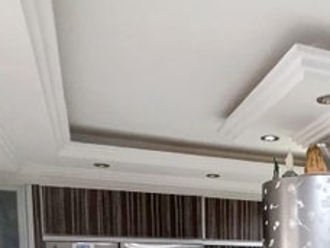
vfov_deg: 27.8
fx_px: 429
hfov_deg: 39.7
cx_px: 282
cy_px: 306
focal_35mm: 45
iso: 800
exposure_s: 1/25
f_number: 2.2
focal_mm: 1.65
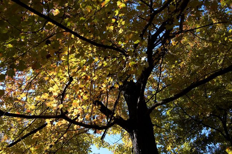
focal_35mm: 34
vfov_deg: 38.3
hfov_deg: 55.2
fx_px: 222
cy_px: 77
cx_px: 116
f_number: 6.3
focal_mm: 23
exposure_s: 1/1000
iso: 800
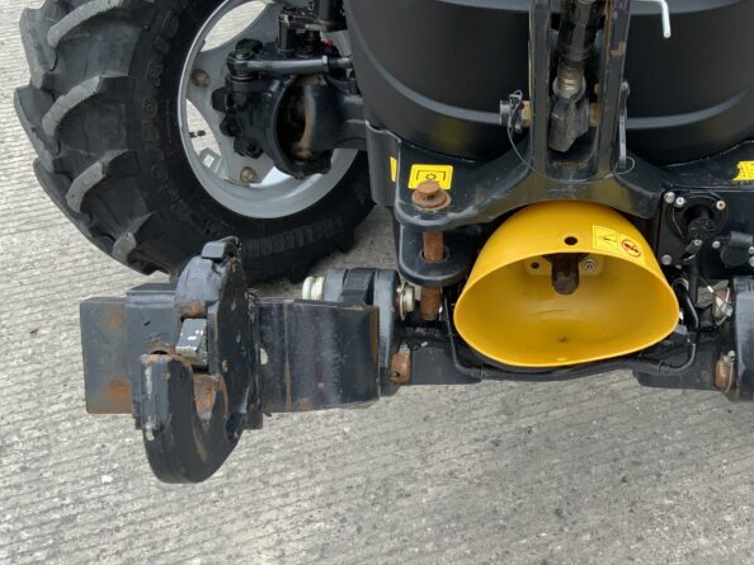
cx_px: 567
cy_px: 312
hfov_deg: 37.3
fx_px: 1089
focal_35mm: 50
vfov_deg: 29.1
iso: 16
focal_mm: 3
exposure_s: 1/289
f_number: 1.8
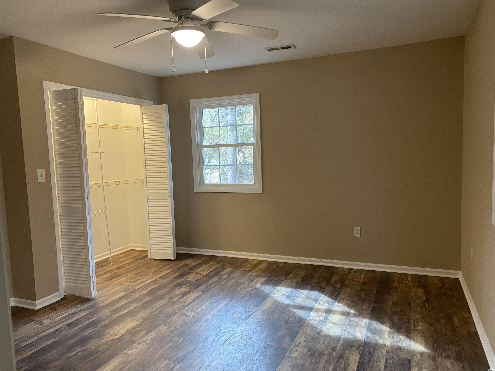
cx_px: 248
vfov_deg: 53.1
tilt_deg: -5.6
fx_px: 372
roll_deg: +1.5
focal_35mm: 26
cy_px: 186
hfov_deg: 67.3
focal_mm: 4.25
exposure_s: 1/60
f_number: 1.8
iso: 160
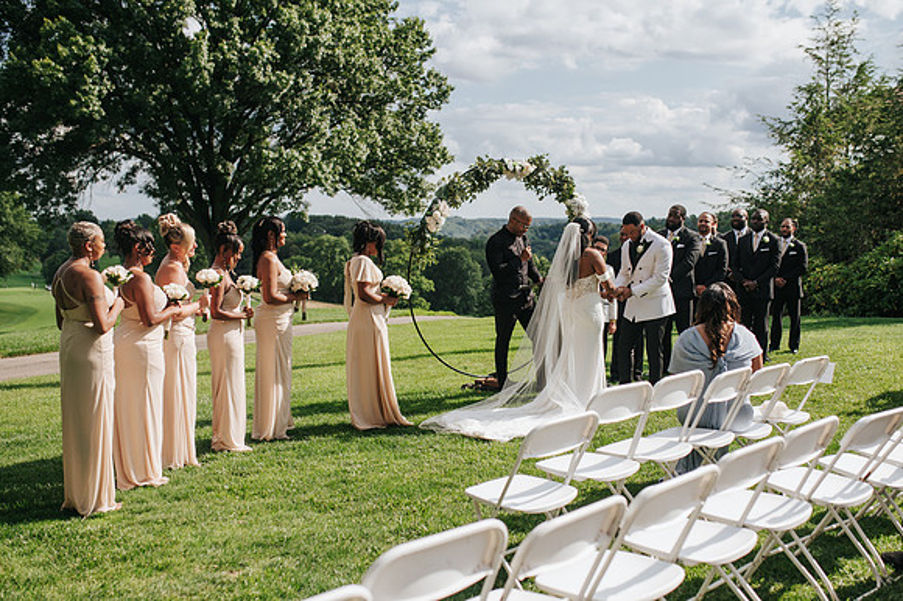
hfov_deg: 48.9
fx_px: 992
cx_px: 491
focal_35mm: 40
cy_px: 318
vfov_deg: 33.7
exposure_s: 1/8000
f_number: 2.8
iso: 250
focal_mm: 35
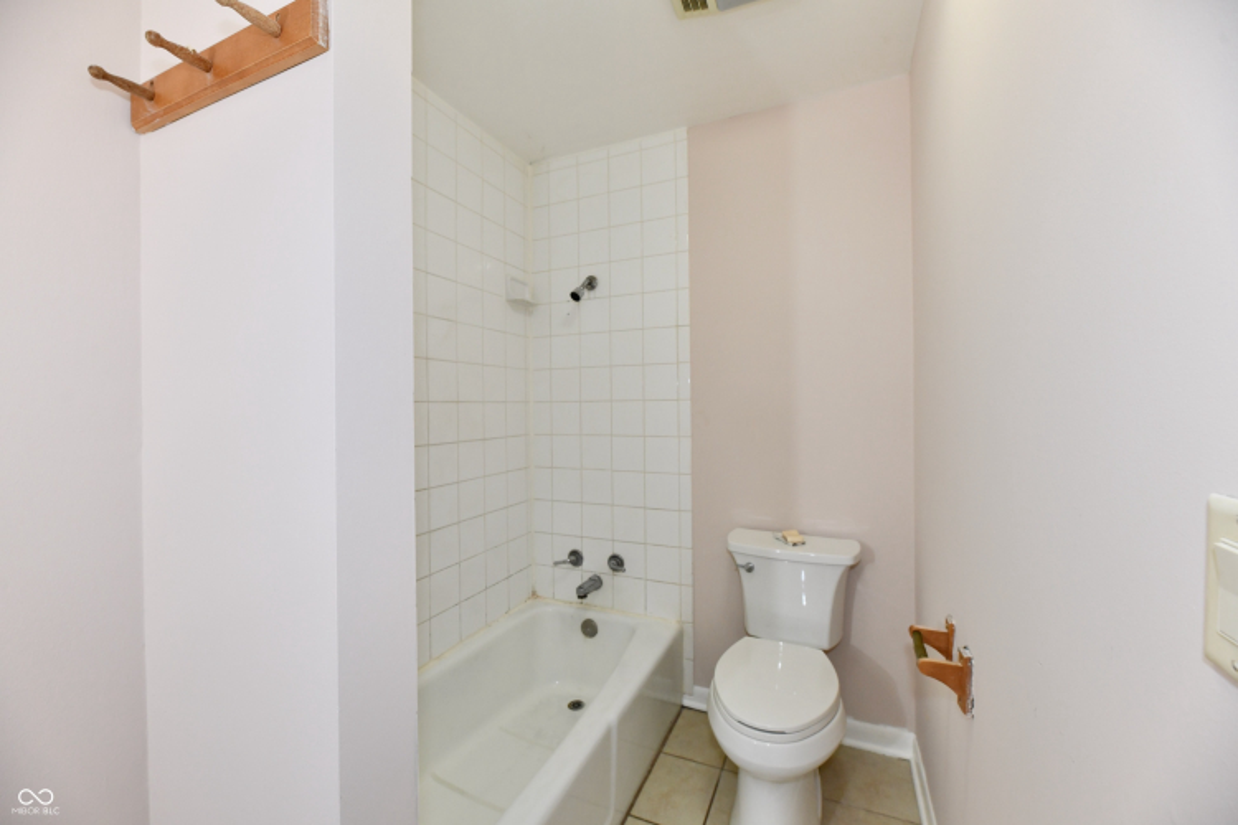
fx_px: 481
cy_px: 412
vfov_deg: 81.2
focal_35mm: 14
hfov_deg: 104.3
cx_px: 619
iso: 640
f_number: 6.3
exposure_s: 1/125
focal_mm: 14
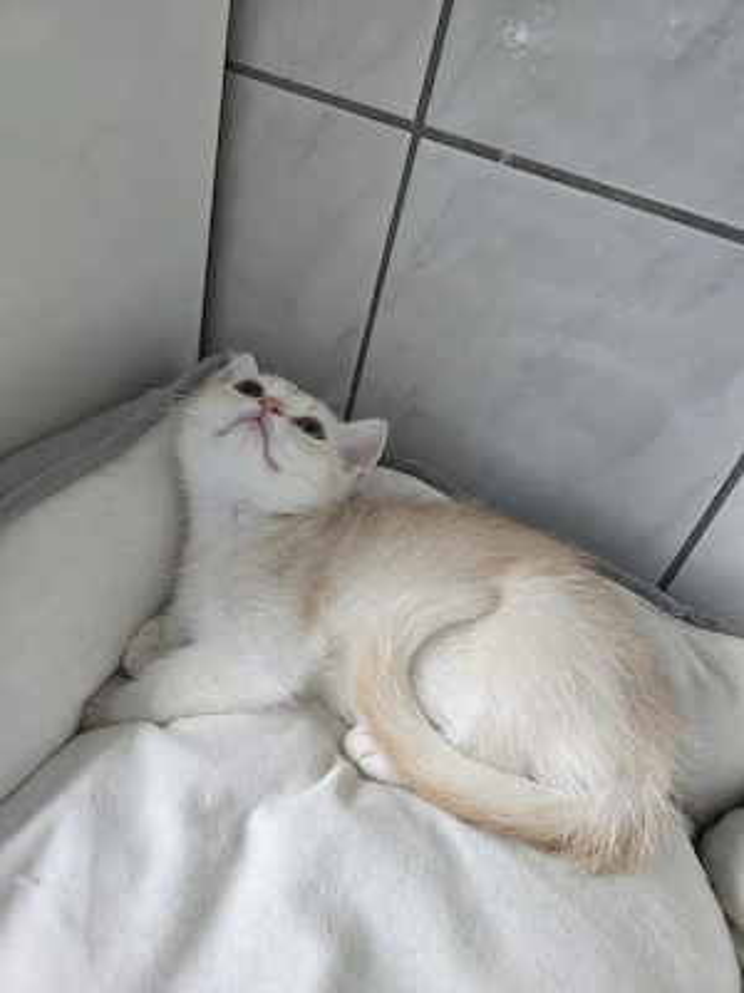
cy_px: 496
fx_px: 659
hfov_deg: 58.9
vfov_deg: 73.9
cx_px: 372
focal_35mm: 23
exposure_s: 1/101
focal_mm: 6.3
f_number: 1.7
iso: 320
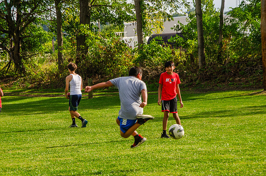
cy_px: 88
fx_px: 1283
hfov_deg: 11.8
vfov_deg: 7.9
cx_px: 133
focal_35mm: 174
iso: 125
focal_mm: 116
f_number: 8
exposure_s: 1/250
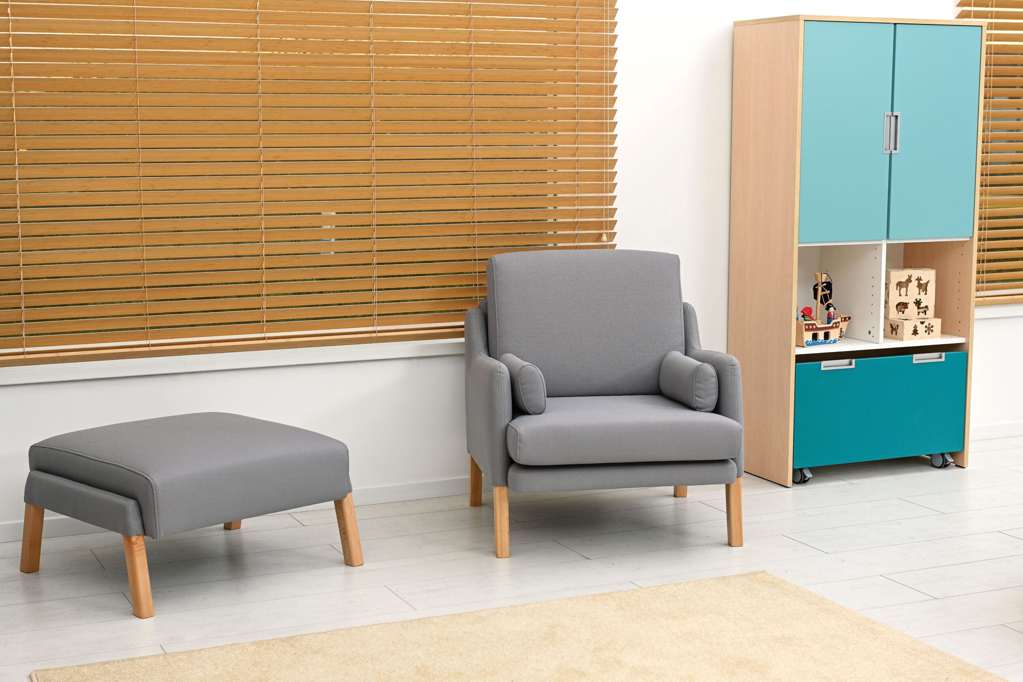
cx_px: 512
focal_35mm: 55
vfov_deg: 24.6
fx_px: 1563
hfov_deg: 36.2
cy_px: 341
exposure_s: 1/60
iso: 64
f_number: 4.5
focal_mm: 55
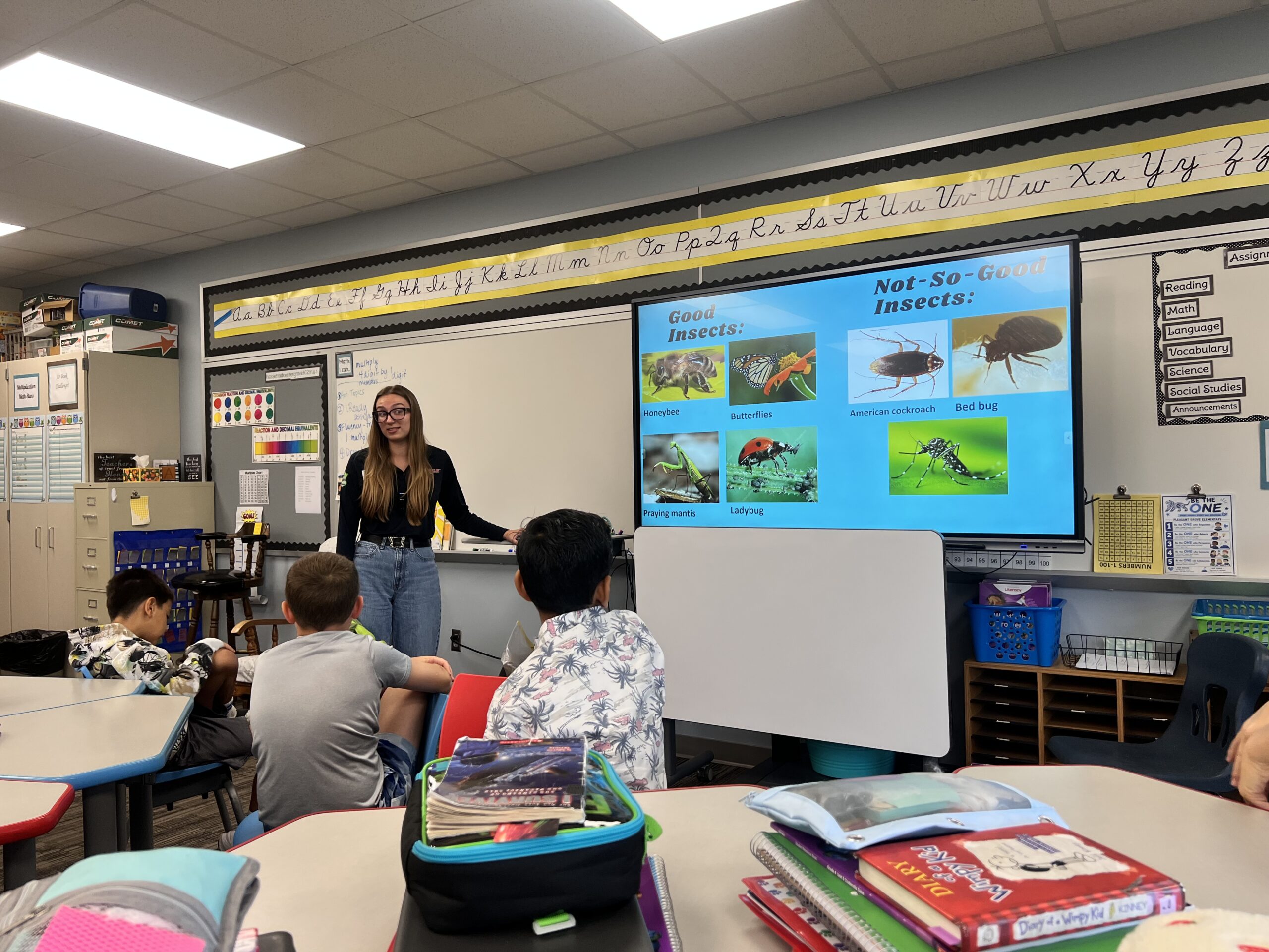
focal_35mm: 26
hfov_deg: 67.3
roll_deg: +1.2
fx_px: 953
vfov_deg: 53.1
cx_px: 634
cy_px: 476
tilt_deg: +0.3
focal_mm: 5.7
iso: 80
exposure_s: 1/90
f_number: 1.5
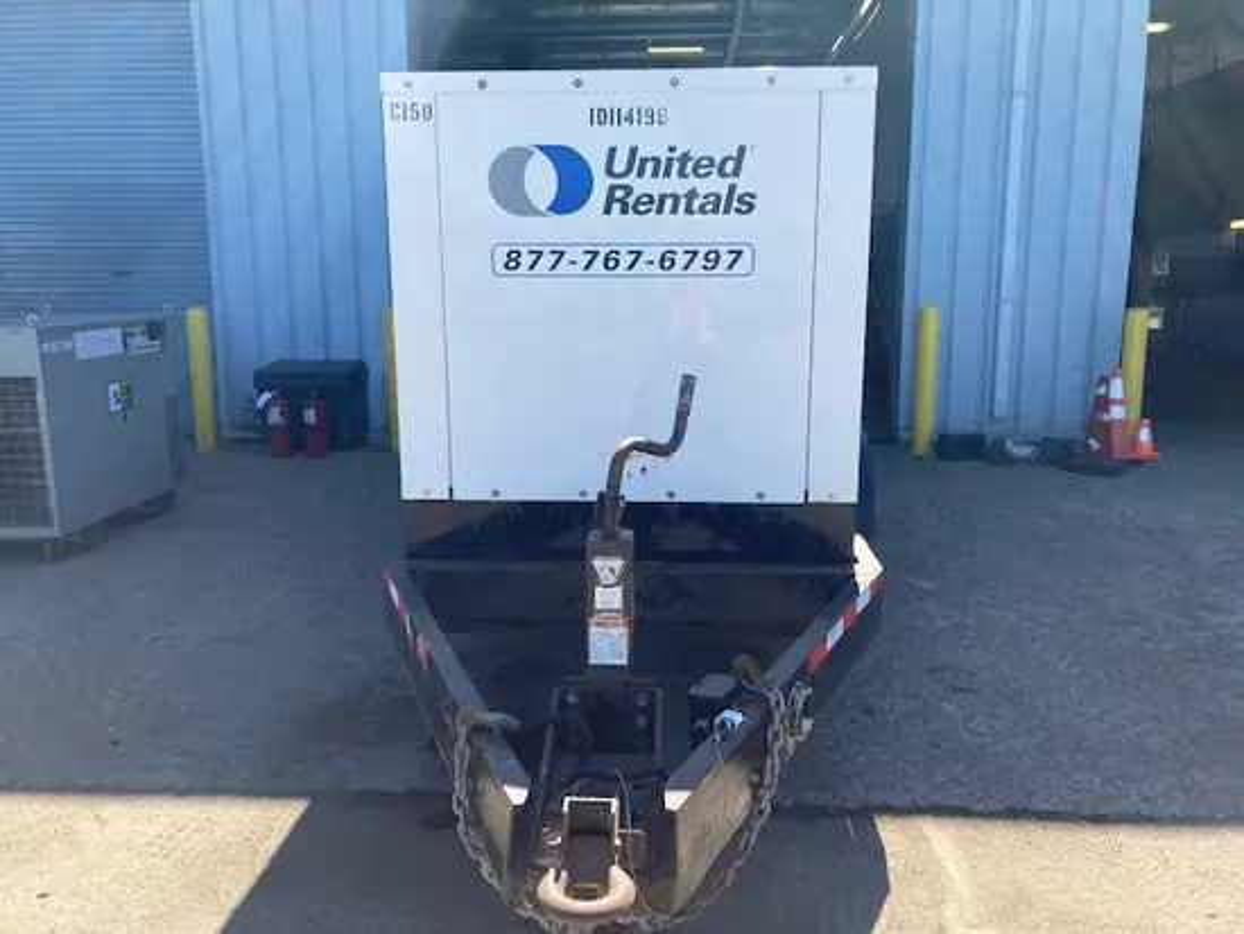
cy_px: 467
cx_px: 622
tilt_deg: -10.5
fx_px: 1007
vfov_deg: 49.8
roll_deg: -0.8
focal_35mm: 28
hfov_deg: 63.4
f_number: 1.8
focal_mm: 3.99
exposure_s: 1/823
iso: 20
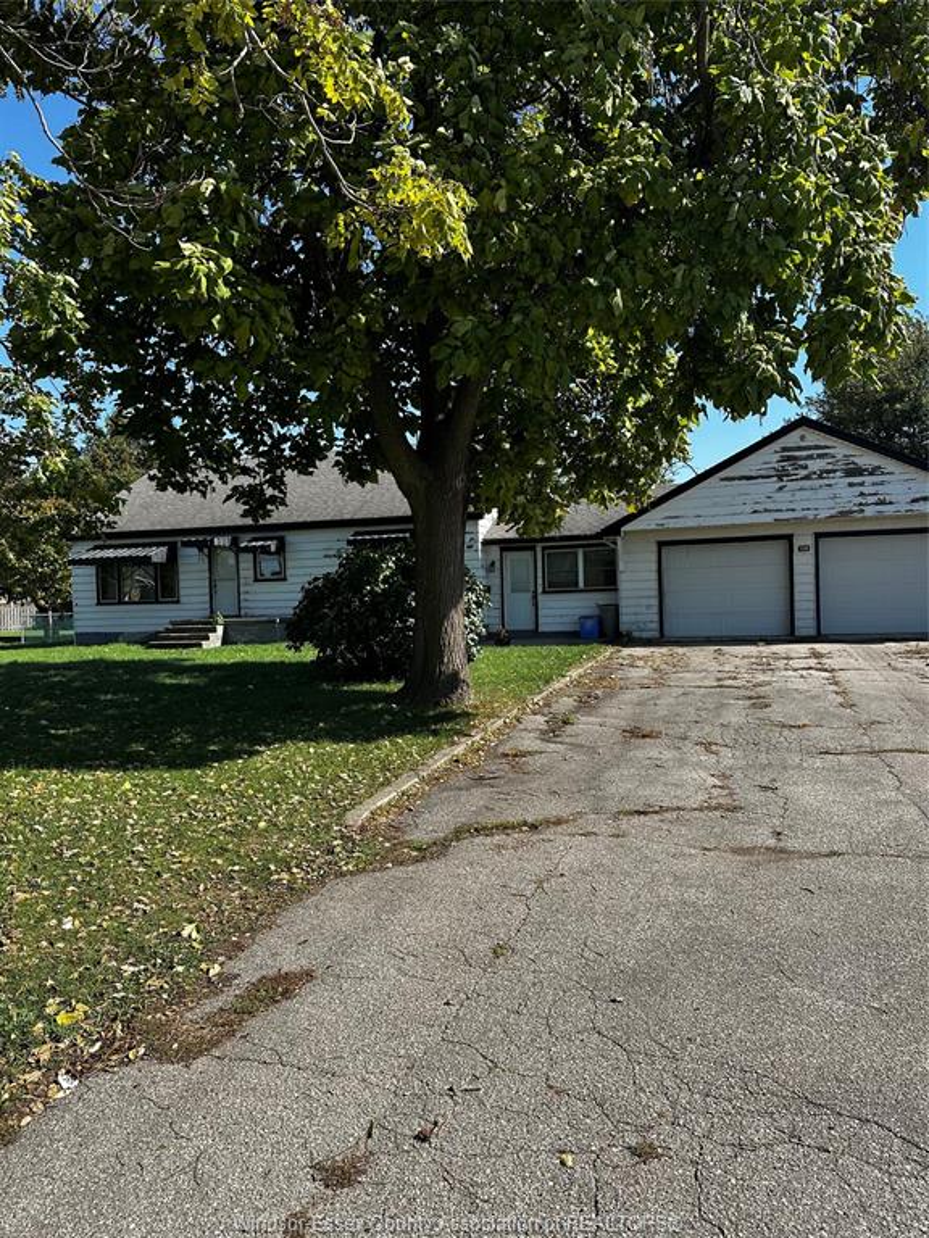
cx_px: 464
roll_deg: +1.8
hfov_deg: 56.8
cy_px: 619
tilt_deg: +2.4
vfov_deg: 71.6
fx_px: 859
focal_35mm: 24
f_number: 1.78
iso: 80
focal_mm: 6.86
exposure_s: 1/2809
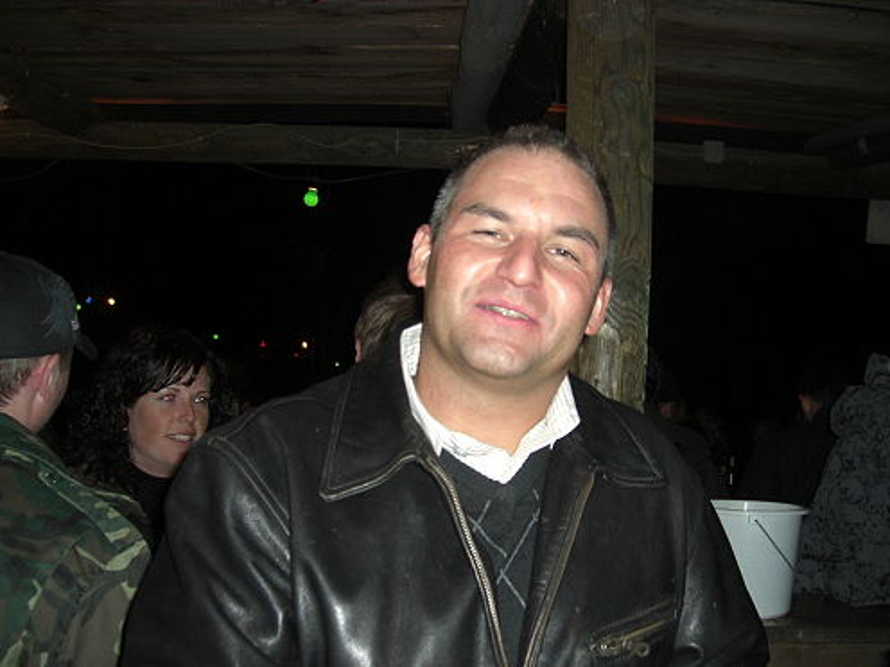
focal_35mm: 38
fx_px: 977
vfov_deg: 37.7
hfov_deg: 49.0
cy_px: 334
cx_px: 445
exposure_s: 1/60
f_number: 2.8
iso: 200
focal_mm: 7.9
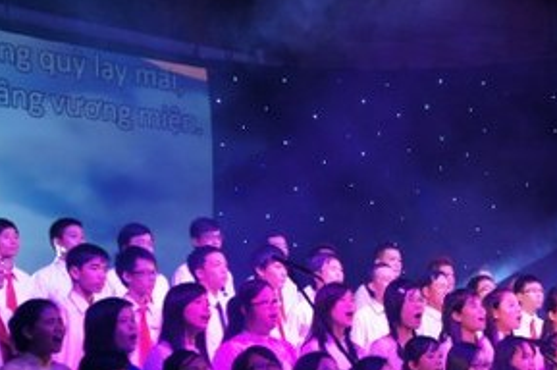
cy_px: 334
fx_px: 1252
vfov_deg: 16.6
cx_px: 382
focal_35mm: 81
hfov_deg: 24.9
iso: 400
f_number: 4
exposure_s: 1/40
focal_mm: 26
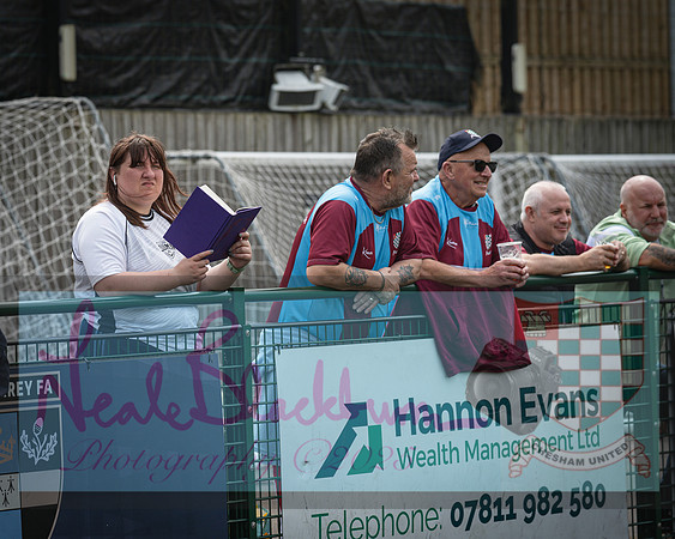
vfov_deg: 8.0
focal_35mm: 192
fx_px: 3834
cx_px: 164
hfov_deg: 10.0
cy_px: 218
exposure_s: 1/1150
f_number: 4
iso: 200
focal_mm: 135
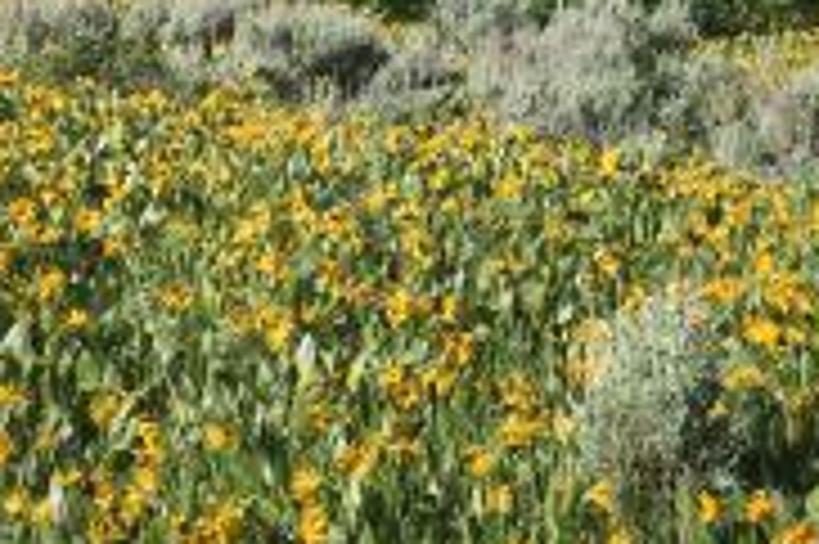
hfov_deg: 17.8
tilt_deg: -6.6
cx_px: 1120
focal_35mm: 106
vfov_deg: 12.8
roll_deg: +0.8
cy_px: 54
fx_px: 2409
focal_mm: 4.15
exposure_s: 1/1166
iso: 25
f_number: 2.2
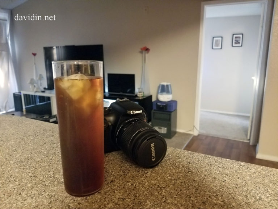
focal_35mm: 26
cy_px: 104
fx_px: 209
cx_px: 139
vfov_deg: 53.1
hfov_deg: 67.3
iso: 1000
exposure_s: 1/10
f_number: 1.7
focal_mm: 4.3
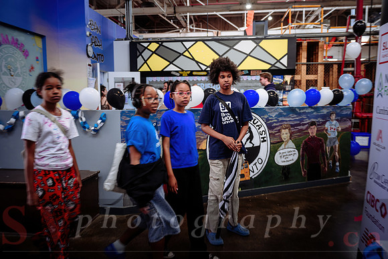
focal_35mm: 31
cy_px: 130
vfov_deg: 42.5
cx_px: 194
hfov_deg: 60.4
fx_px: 333
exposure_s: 1/60
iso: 80
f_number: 2.8
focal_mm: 30
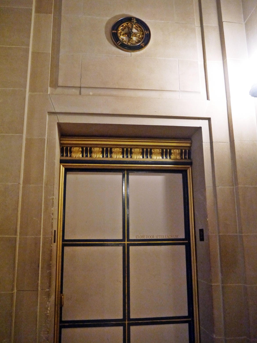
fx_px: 287
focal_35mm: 29
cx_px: 128
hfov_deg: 48.2
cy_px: 173
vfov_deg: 61.7
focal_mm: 14
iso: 1600
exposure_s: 1/30
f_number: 3.5
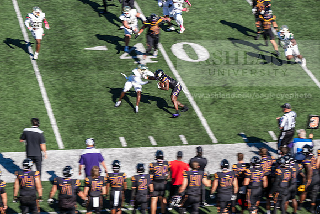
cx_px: 160
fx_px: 1200
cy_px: 107
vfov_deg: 10.2
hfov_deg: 15.2
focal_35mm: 135
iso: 32
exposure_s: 1/60
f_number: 8
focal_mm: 135
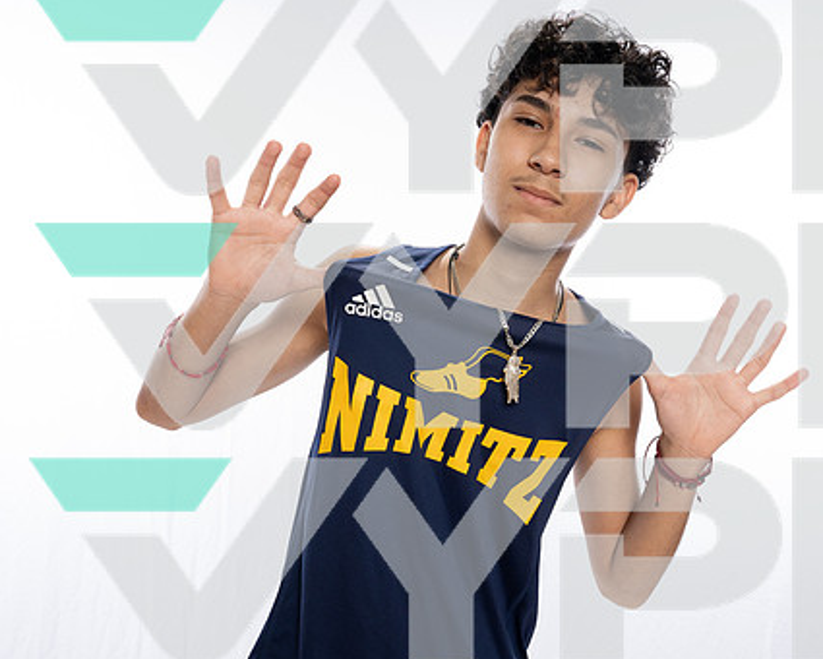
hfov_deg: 44.3
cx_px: 529
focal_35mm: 41
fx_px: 999
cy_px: 327
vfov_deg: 36.5
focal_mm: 32
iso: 1250
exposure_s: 1/250
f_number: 10
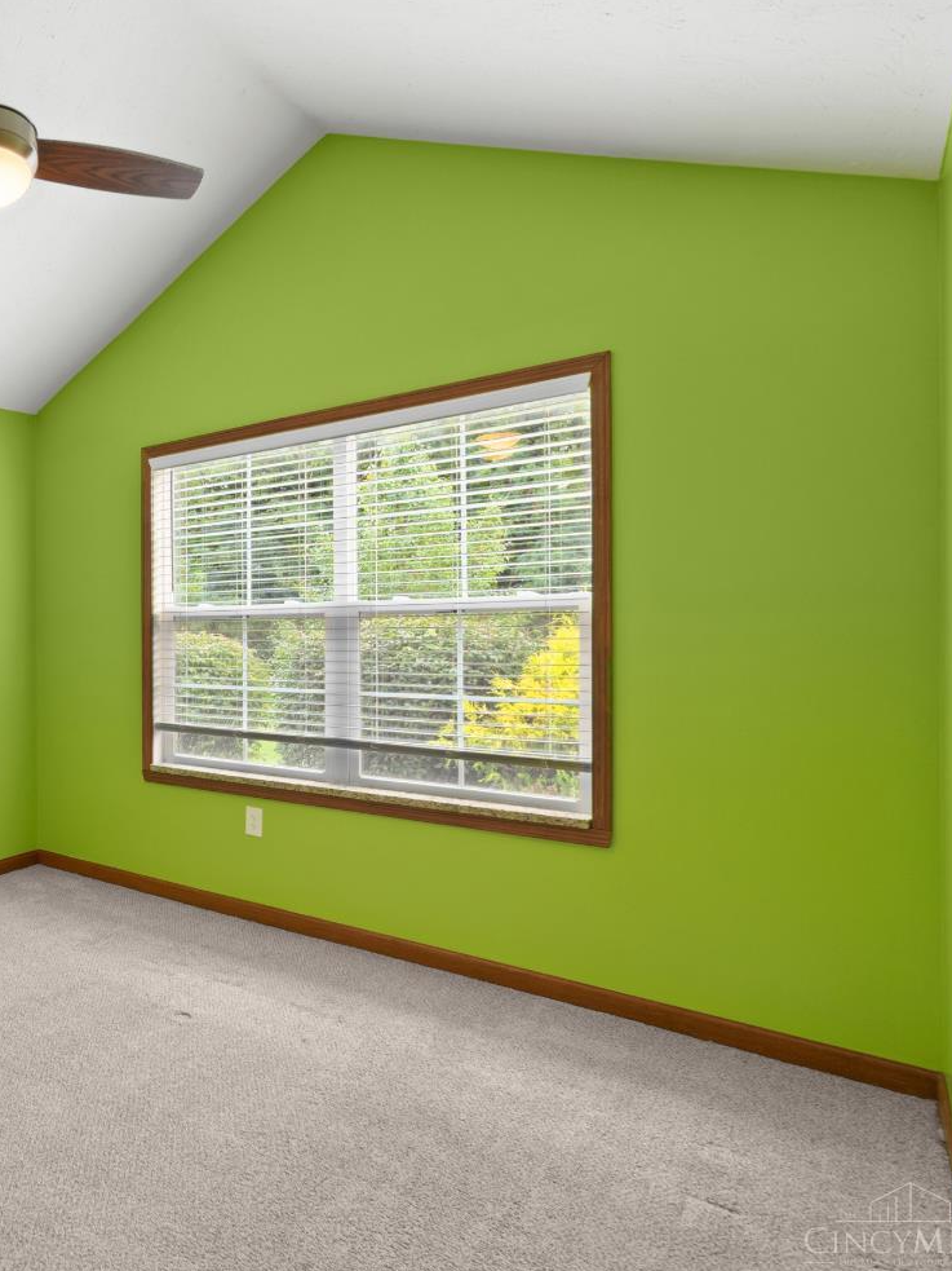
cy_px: 639
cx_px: 34
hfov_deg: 51.1
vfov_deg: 76.4
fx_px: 807
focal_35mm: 22
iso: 400
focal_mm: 10
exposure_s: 1/5
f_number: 6.3
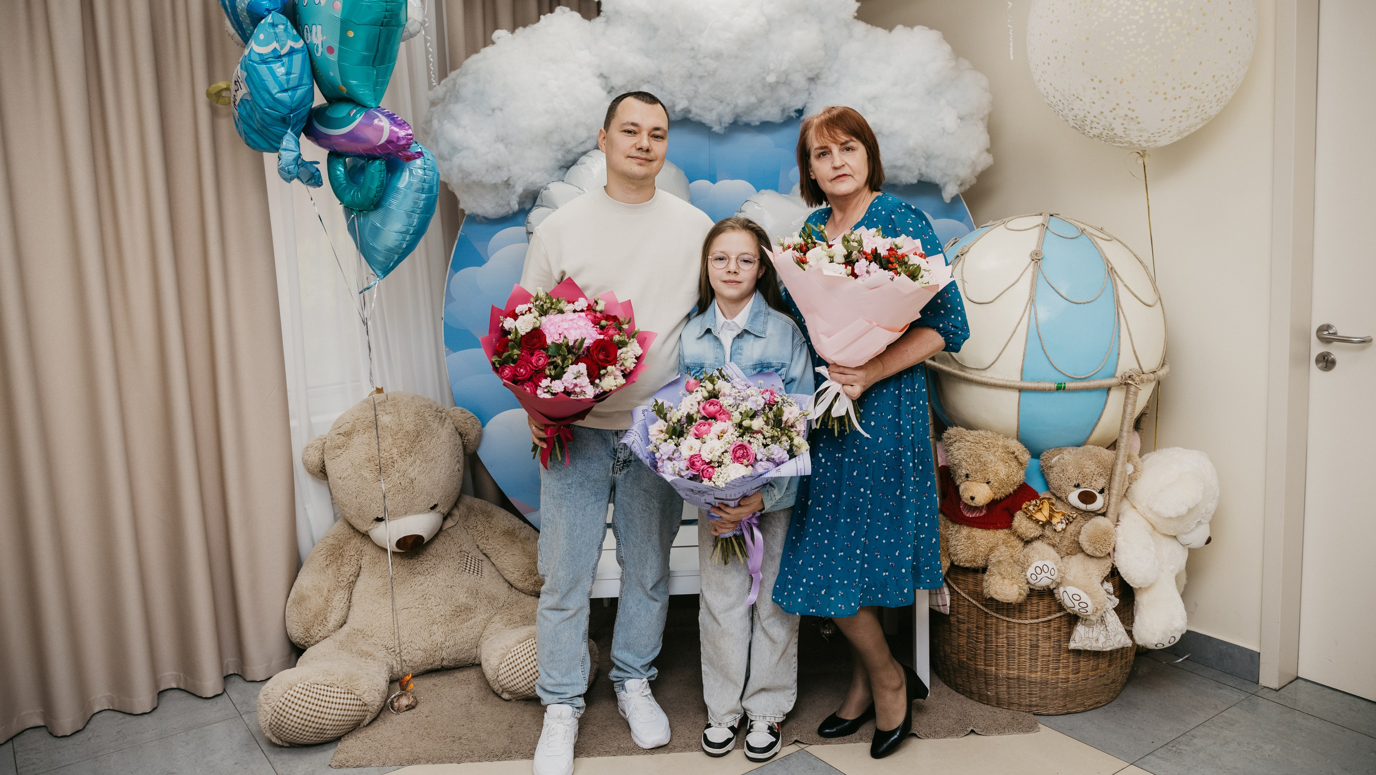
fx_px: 1131
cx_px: 656
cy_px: 339
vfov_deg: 37.7
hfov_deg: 62.6
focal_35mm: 31
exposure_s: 1/160
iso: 200
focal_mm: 28
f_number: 4
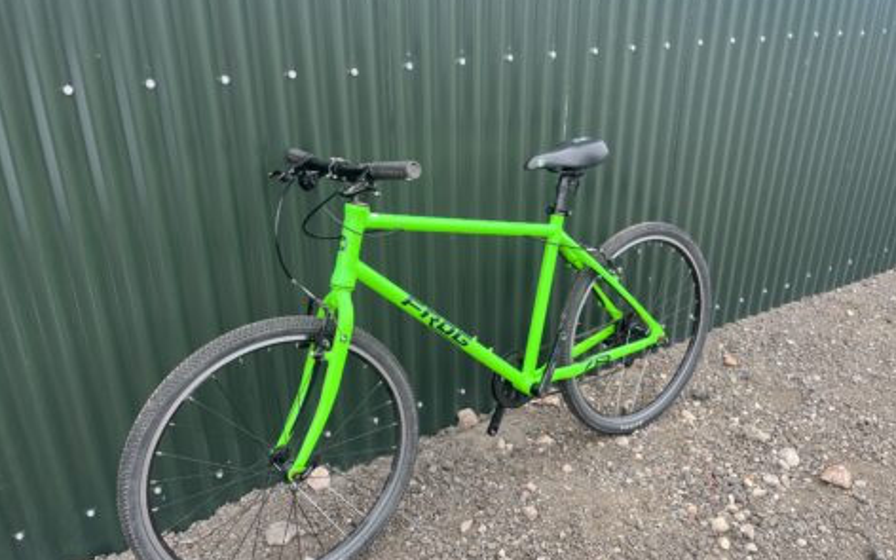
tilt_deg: -23.8
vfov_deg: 44.5
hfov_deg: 66.5
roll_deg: +1.4
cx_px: 450
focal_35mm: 28
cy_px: 300
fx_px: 684
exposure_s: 1/328
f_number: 1.6
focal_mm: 5.1
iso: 50
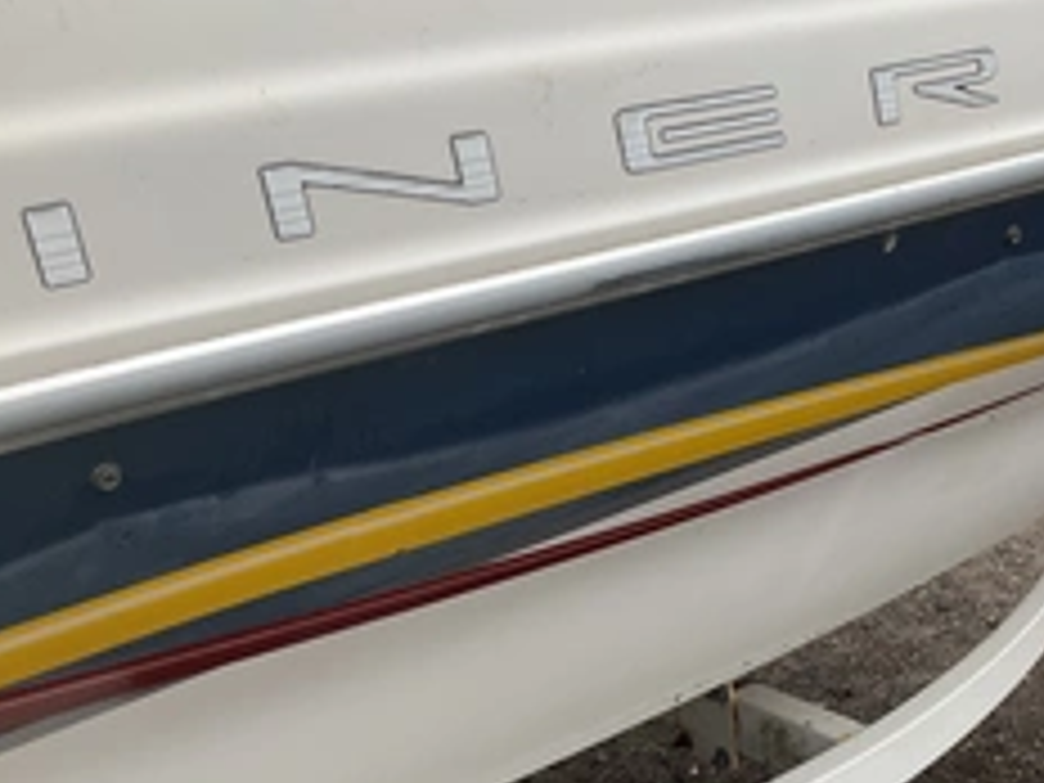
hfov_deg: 37.1
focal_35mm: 50
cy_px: 490
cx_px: 801
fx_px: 1508
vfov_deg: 29.0
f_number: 1.8
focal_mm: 3
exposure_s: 1/1451
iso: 25
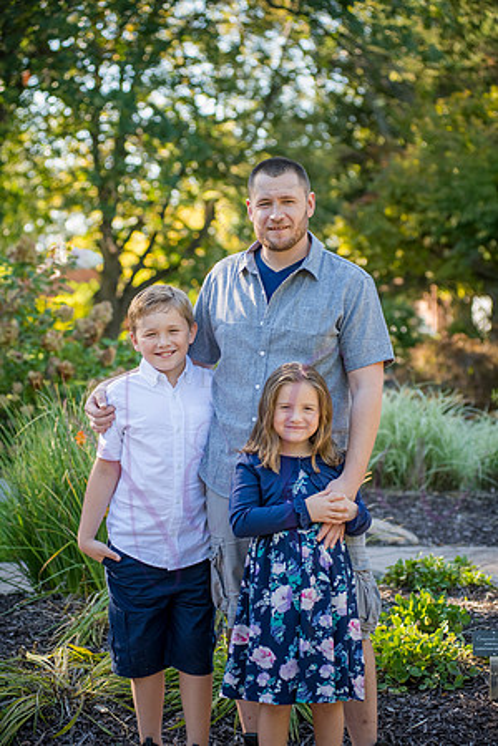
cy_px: 373
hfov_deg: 17.1
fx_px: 1660
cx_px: 249
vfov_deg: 25.4
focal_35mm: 80
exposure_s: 1/400
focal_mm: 80
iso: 400
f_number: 4
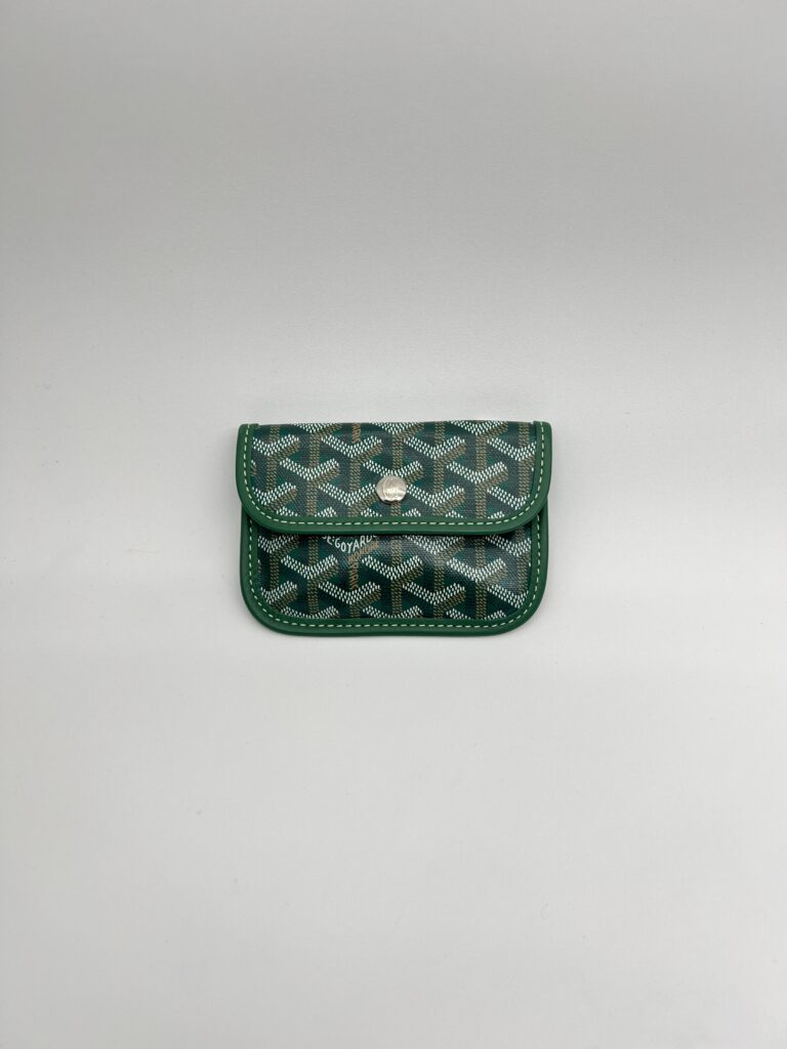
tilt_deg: -44.1
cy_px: 524
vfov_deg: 67.3
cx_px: 394
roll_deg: +0.9
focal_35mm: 26
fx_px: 788
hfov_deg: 53.1
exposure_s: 1/165
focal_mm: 5.7
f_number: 1.5
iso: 40
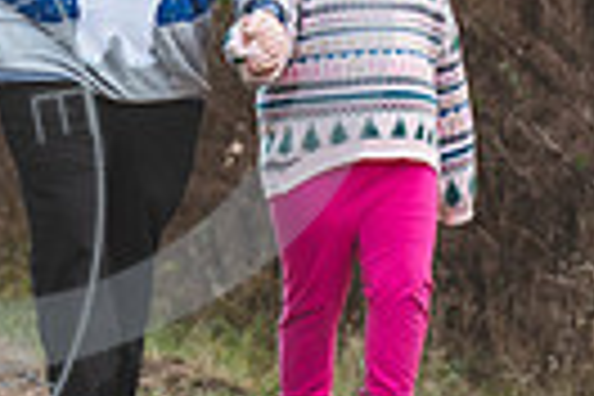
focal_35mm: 573
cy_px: -182
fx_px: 9454
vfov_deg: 2.4
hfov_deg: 3.6
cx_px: -135
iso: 800
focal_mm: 130
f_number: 2.8
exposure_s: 1/320
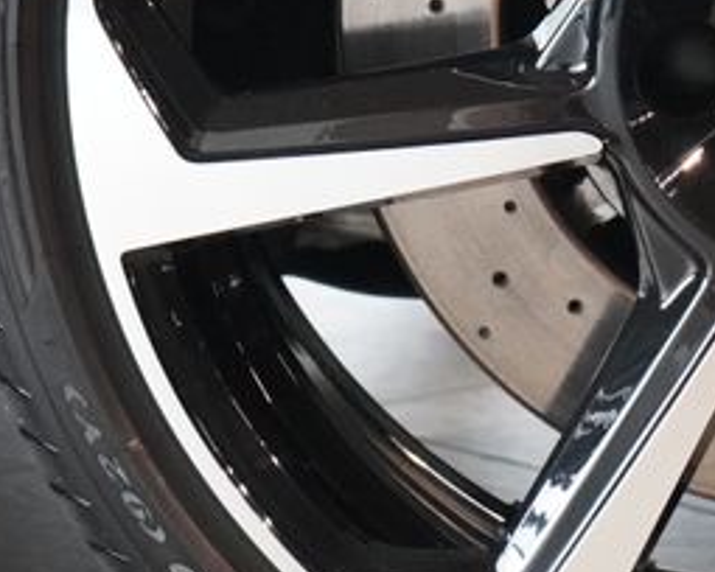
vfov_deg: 6.5
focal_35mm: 237
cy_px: 21
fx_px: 5015
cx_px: 861
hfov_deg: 8.1
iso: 10000
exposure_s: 1/160
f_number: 5.6
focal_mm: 63
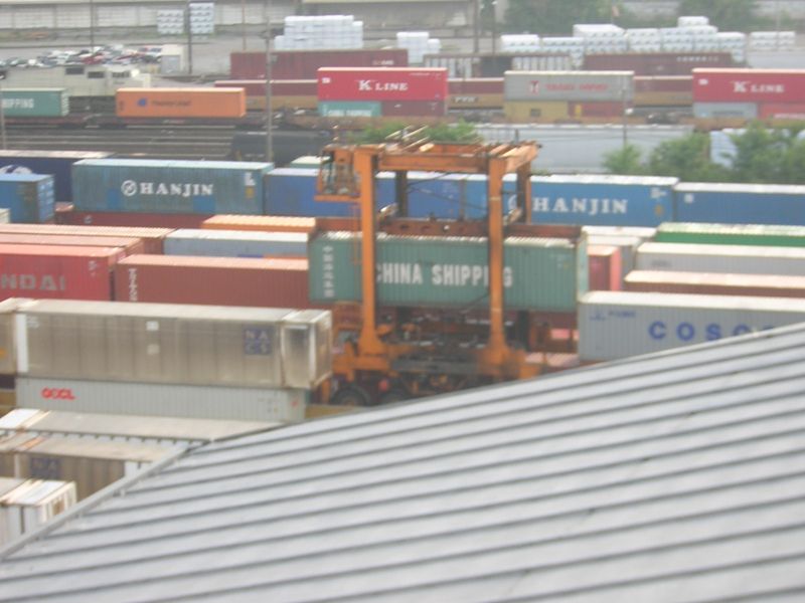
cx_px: 402
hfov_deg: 18.2
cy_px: 302
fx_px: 2512
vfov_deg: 13.7
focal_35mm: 108
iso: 100
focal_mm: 14.1
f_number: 4.7
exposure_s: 1/43
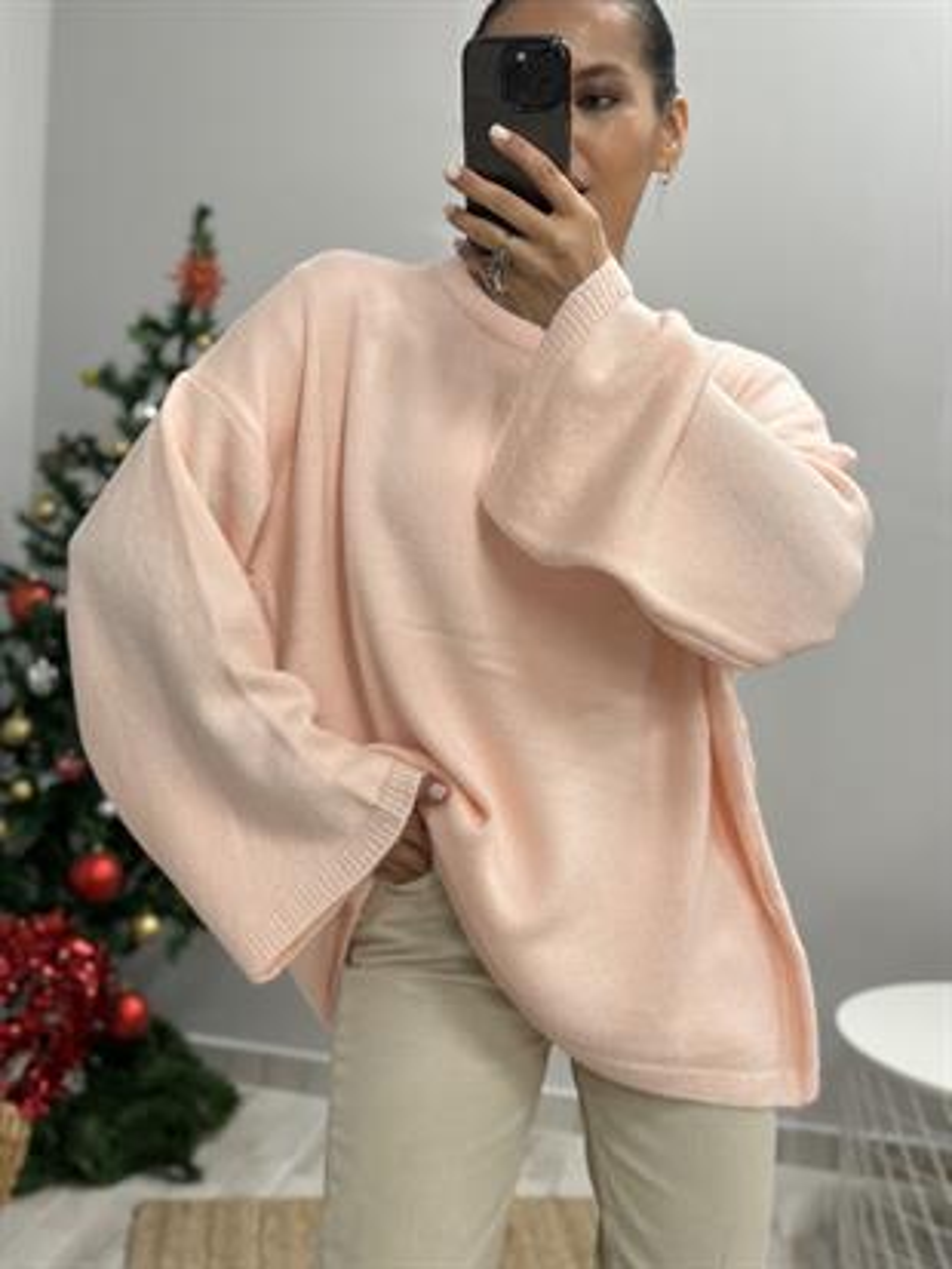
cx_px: 476
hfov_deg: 30.3
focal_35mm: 48
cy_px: 634
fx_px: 1759
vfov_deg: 39.6
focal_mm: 6.86
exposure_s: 1/50
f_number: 1.78
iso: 100
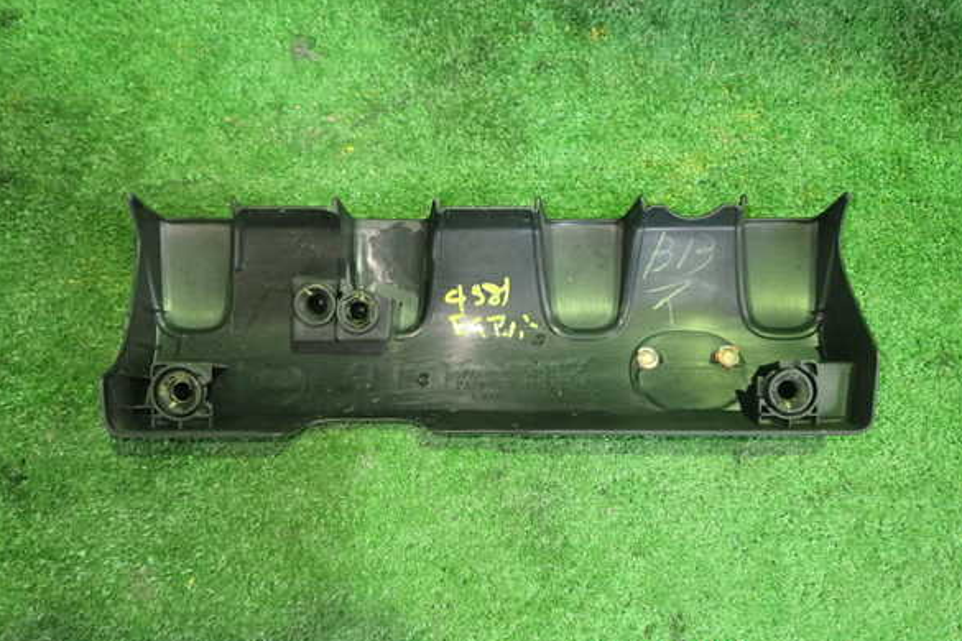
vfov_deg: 41.1
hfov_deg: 58.7
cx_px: 479
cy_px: 312
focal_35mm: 32
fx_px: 855
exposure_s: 1/30
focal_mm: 5.4
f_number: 2.3
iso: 640
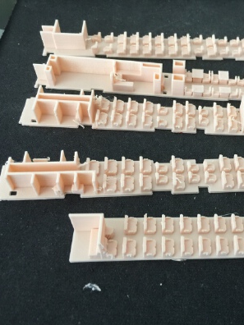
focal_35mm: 39
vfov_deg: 47.9
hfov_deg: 35.3
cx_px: 204
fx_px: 367
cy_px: 163
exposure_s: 1/15
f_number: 2.2
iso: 64
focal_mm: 4.15
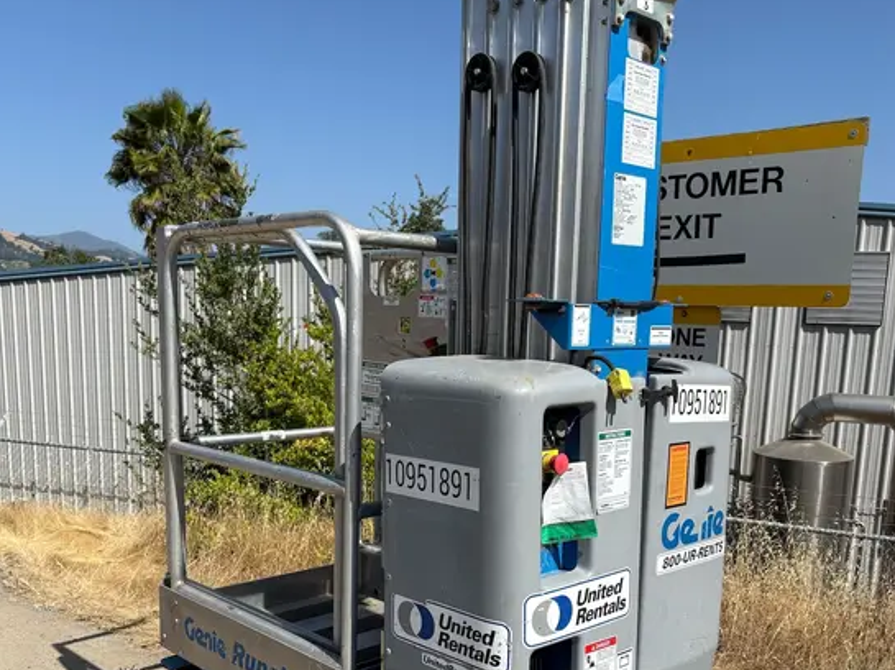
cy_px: 479
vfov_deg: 39.8
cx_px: 445
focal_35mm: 35
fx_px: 904
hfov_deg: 52.7
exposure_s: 1/4329
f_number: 1.6
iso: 50
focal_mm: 5.96
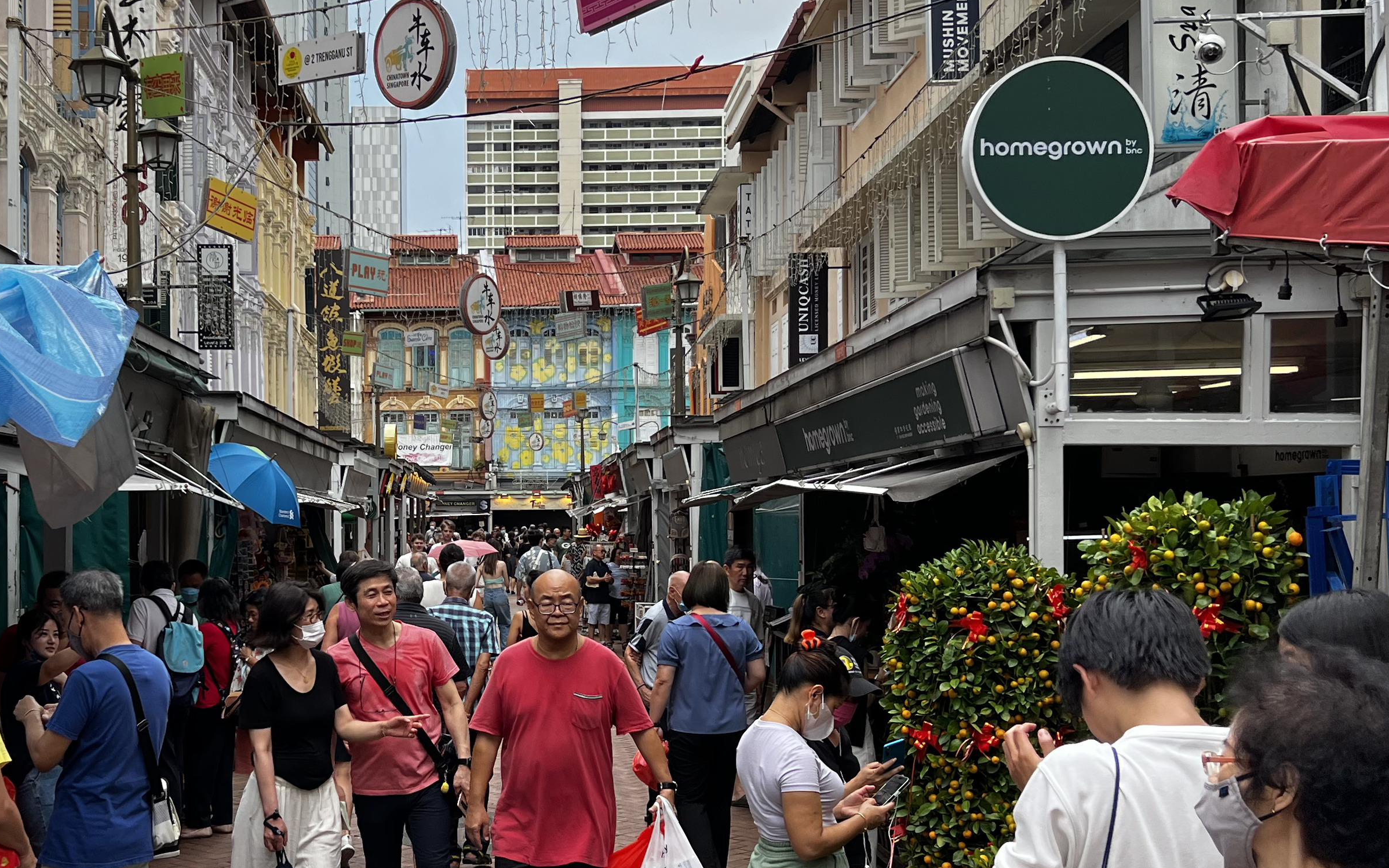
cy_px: 512
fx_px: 1741
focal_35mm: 46
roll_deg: -2.1
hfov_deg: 42.9
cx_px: 466
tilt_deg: +1.0
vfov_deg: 27.9
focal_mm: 5.7
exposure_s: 1/1511
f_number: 1.5
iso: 50
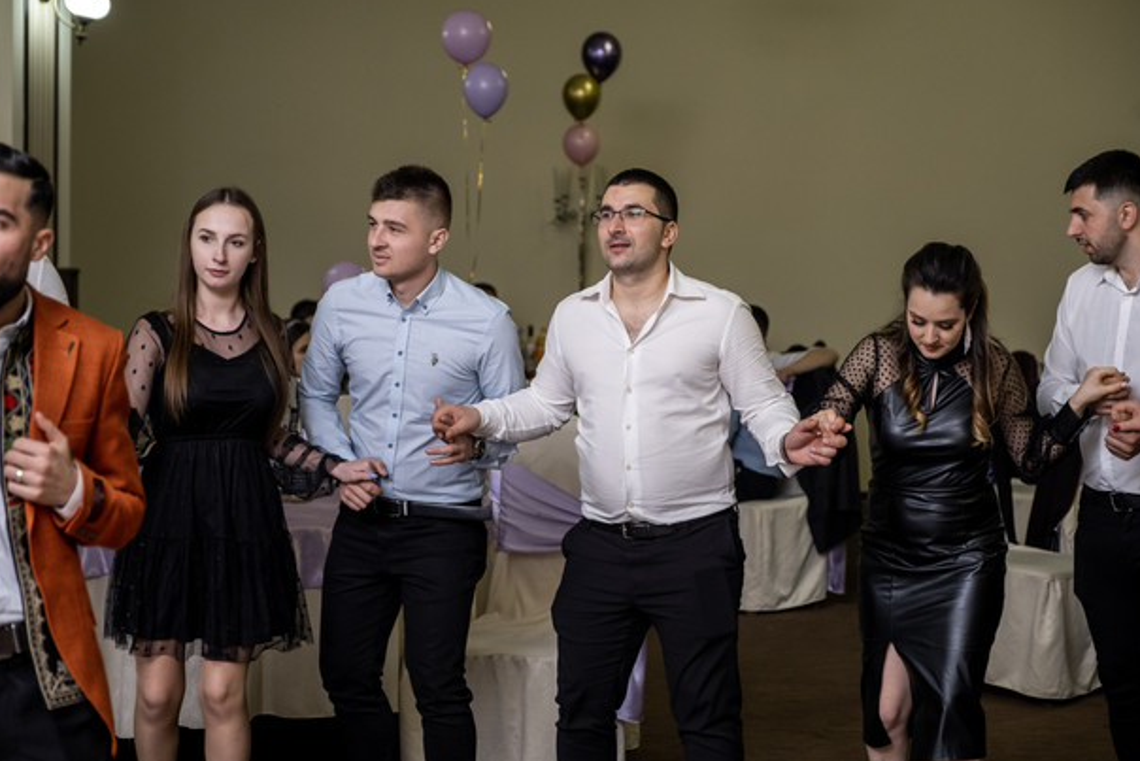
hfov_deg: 23.1
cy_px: 362
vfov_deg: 15.5
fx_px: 2787
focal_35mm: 88
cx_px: 574
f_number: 2.8
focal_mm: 55
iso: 1250
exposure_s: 1/160
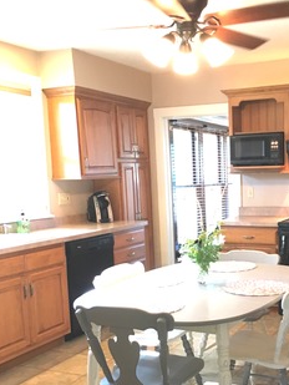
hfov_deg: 31.6
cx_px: 220
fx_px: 501
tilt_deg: -8.2
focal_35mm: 45
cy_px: 255
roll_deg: +2.2
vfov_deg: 41.5
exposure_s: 1/24
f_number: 2.2
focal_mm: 4.15
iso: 200
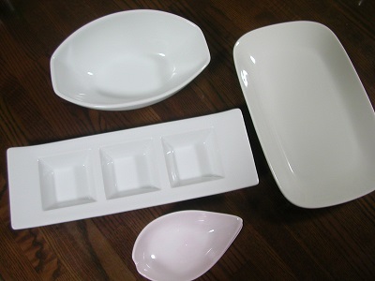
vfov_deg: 38.7
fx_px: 401
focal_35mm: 37
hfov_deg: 50.1
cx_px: 188
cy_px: 140
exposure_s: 1/11.8
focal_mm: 5.6
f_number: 2.7
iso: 100
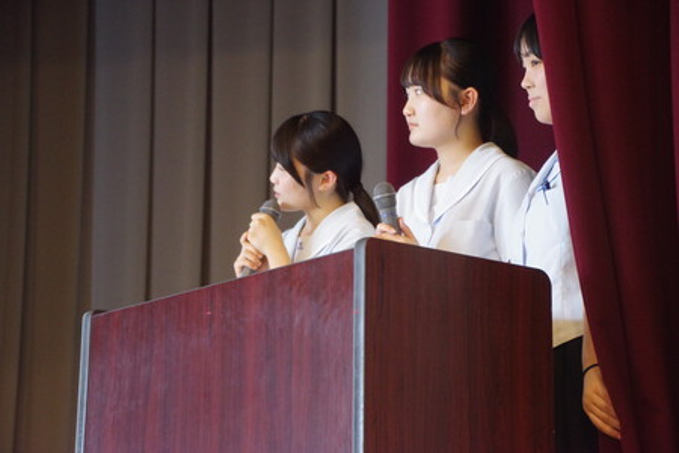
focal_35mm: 120
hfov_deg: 17.1
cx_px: 340
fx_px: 2263
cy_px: 226
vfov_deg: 11.4
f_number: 5.6
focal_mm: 80
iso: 6400
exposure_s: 1/25
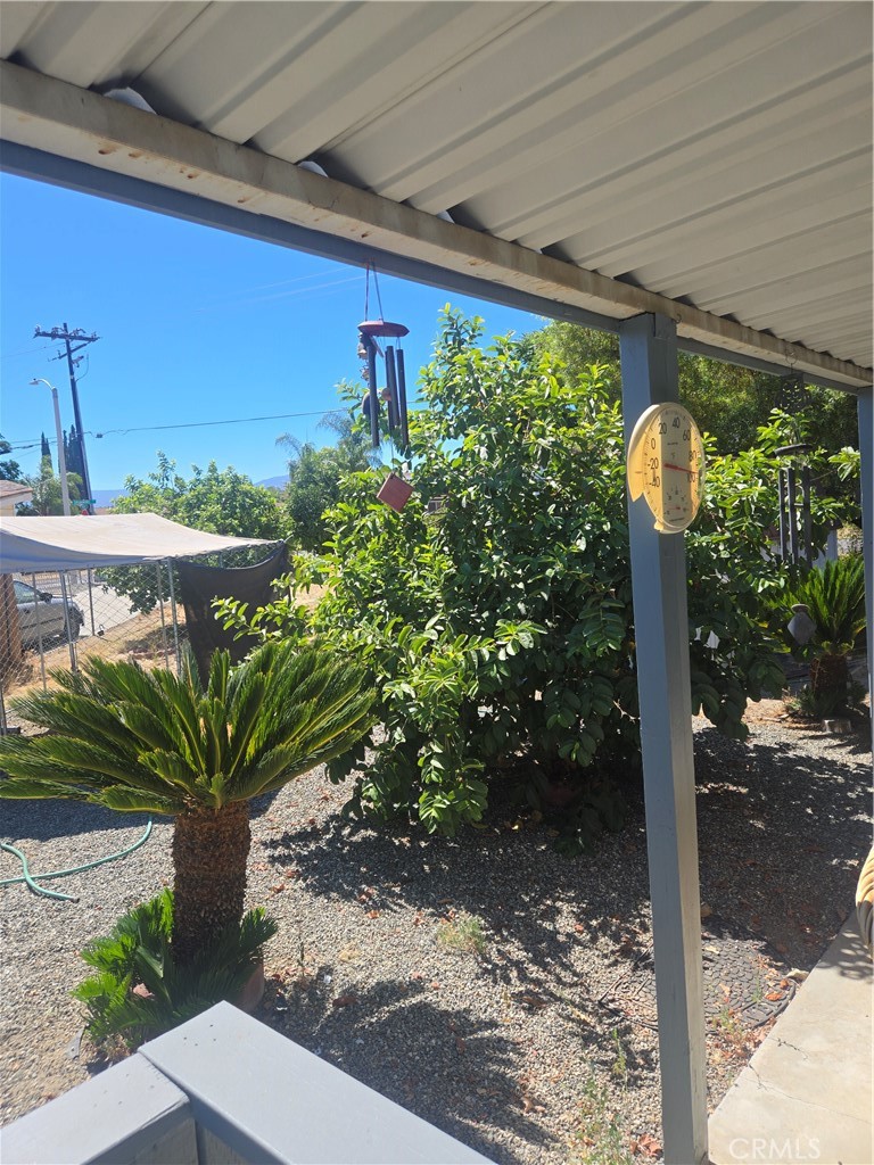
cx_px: 437
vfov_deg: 73.9
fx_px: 774
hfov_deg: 58.9
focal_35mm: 23
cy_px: 582
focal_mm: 5.4
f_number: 1.8
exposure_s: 1/1429
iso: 25
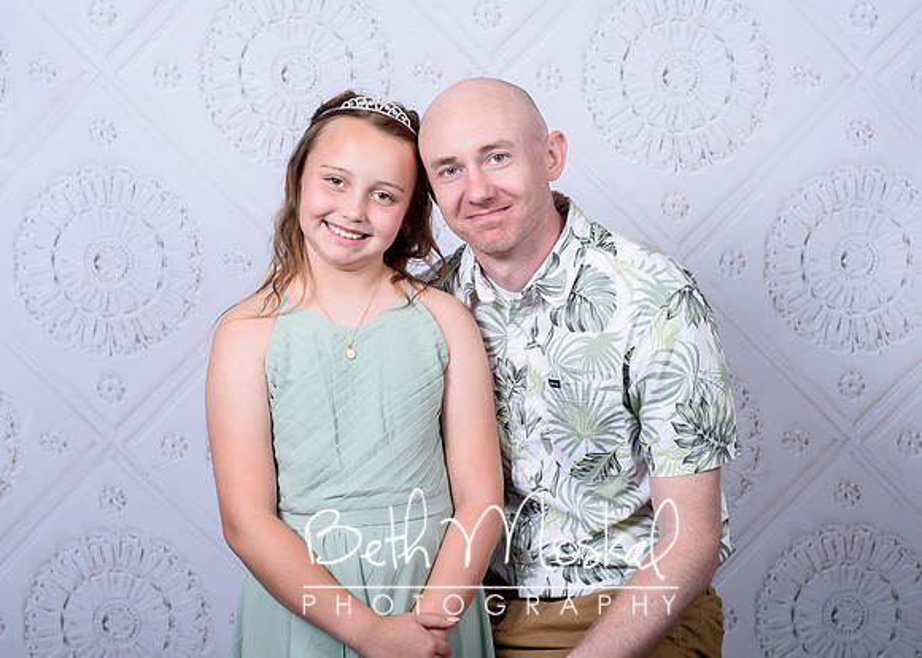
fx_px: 1655
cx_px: 497
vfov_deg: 22.5
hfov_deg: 31.1
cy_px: 286
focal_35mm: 63
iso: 100
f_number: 5.6
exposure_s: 1/200
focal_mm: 50
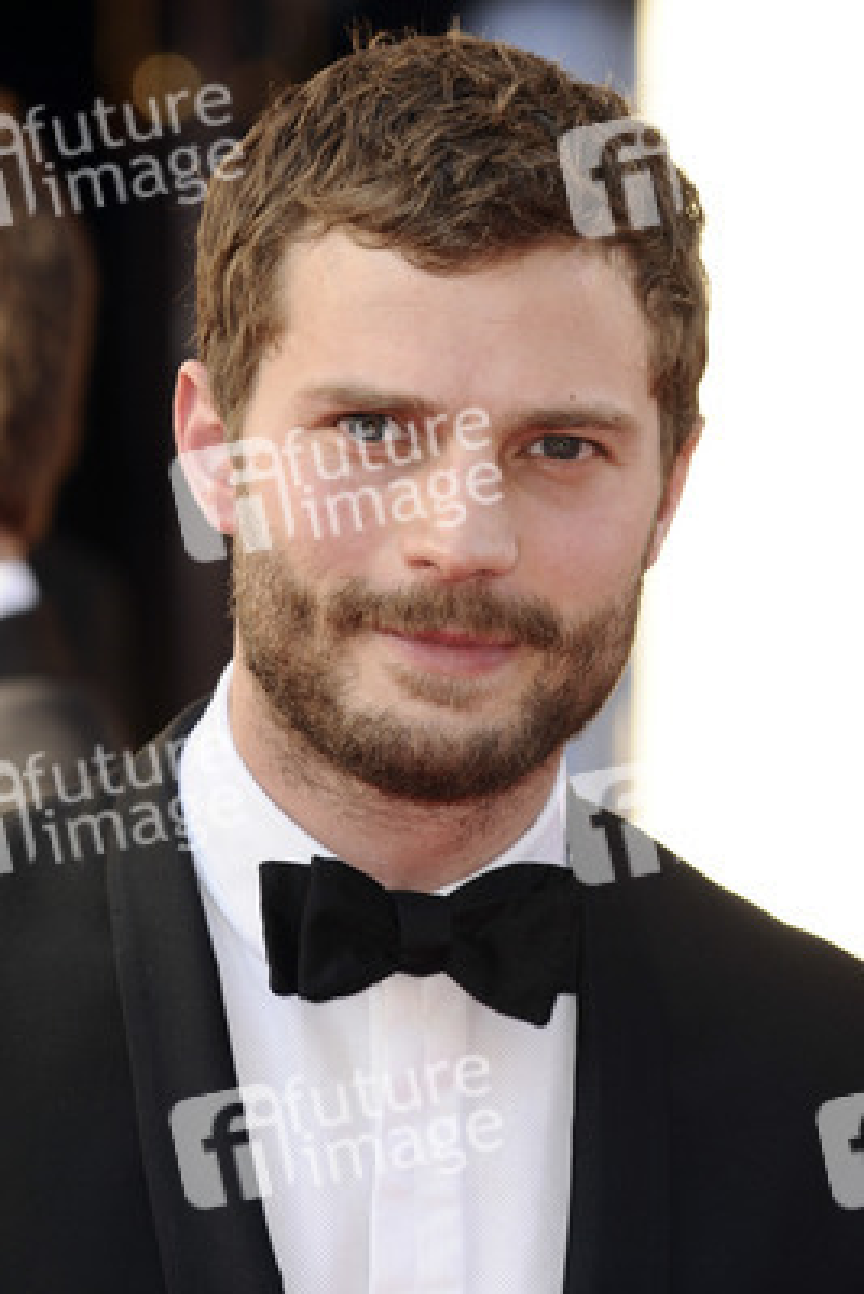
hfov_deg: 5.2
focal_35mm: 262
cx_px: 432
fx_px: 9441
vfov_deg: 7.8
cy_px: 647
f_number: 5
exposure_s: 1/250
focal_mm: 175
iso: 320
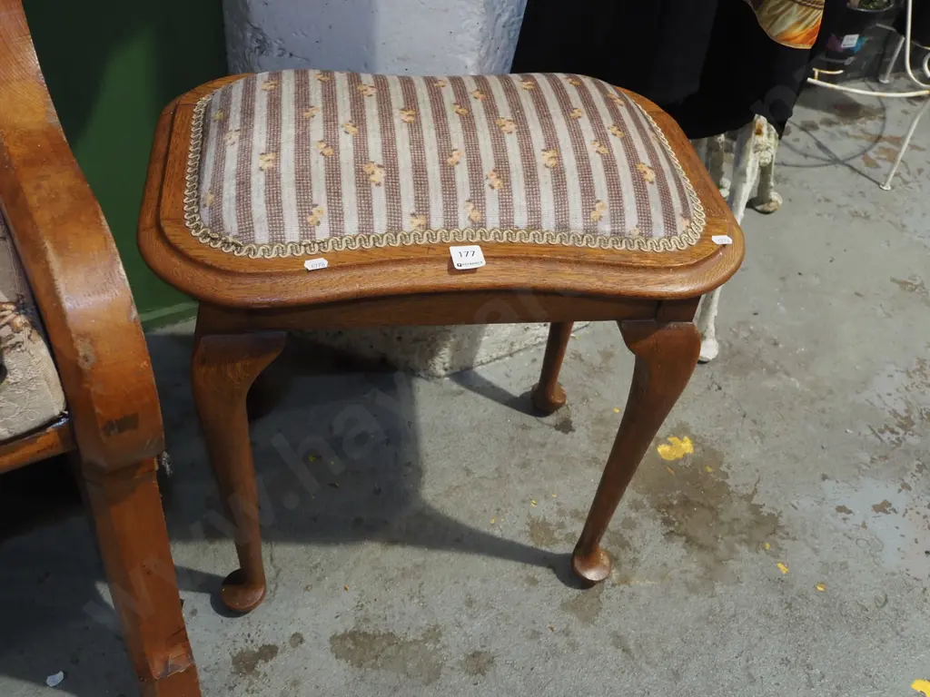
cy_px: 348
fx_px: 913
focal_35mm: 34
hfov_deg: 54.0
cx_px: 465
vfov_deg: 41.8
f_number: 5.6
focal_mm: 17
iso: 1600
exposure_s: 1/60
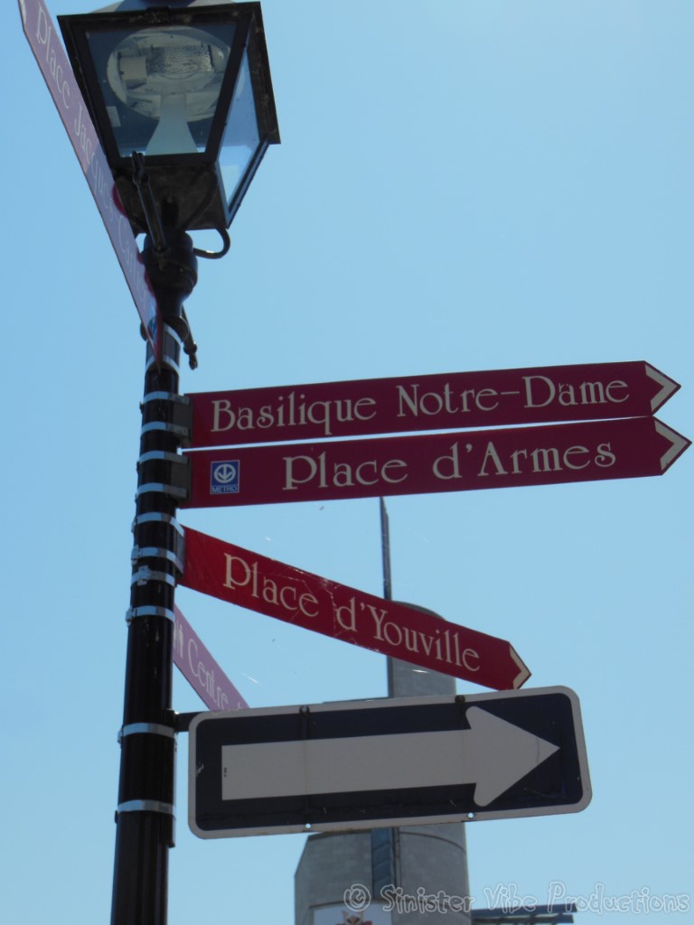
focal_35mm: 57
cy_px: 462
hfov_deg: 25.7
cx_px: 347
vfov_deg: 33.8
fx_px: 1524
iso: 125
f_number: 4.1
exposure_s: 1/1250
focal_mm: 10.2
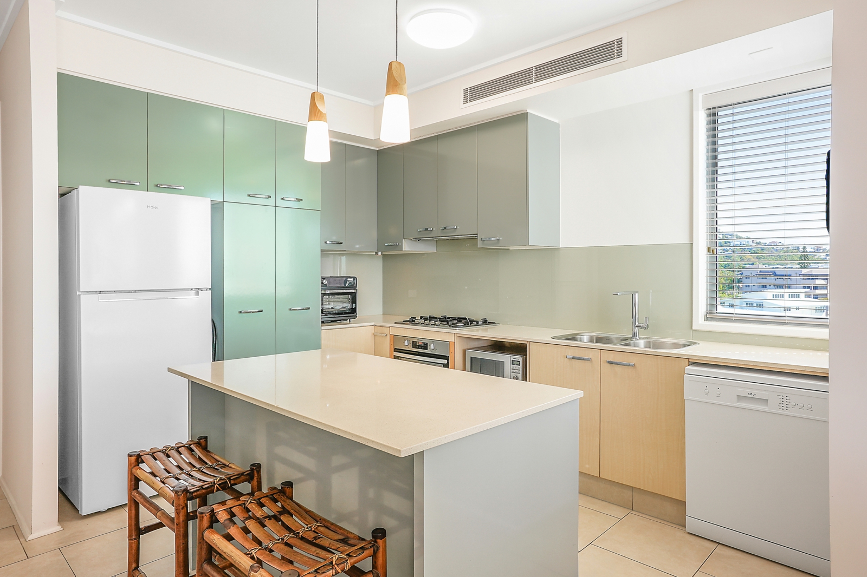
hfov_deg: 81.2
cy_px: 288
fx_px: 506
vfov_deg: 59.5
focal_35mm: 21
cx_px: 434
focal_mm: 21
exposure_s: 1/8
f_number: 11
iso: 200
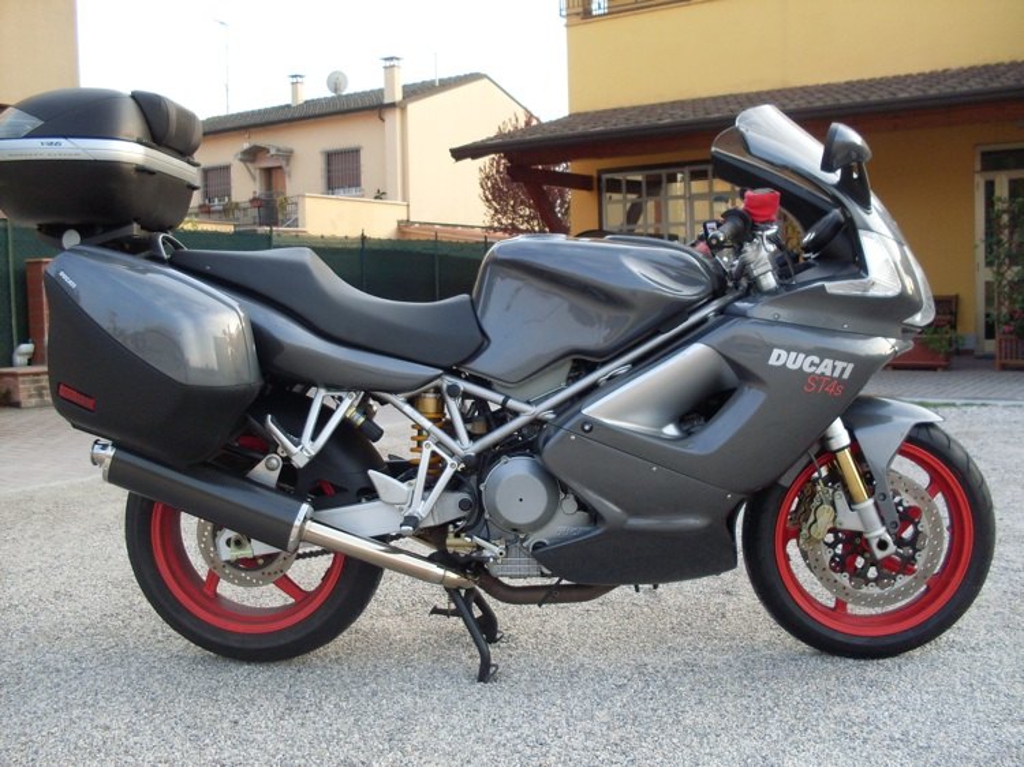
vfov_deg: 37.7
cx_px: 512
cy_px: 384
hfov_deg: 49.0
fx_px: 1124
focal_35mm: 38
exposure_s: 1/250
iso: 100
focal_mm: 6.3
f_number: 2.8
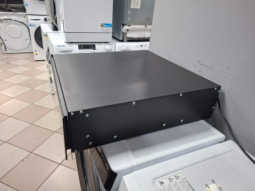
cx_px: 128
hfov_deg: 73.9
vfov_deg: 58.9
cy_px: 96
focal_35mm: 23
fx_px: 169
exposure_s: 1/33
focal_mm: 5.54
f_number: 1.8
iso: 250
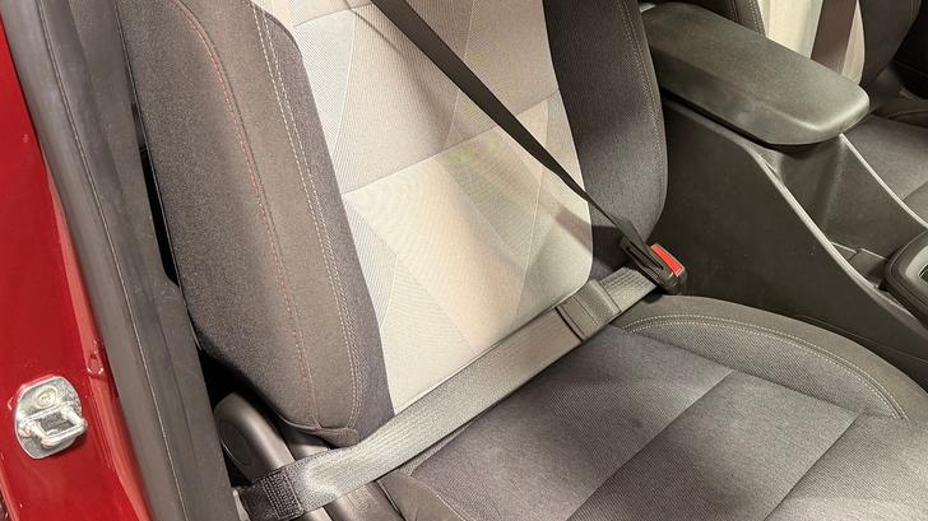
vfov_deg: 25.8
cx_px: 673
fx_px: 1132
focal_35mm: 46
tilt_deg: -34.1
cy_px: 183
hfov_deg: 43.4
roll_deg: -8.8
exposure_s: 1/60
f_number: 1.78
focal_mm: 6.76
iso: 160
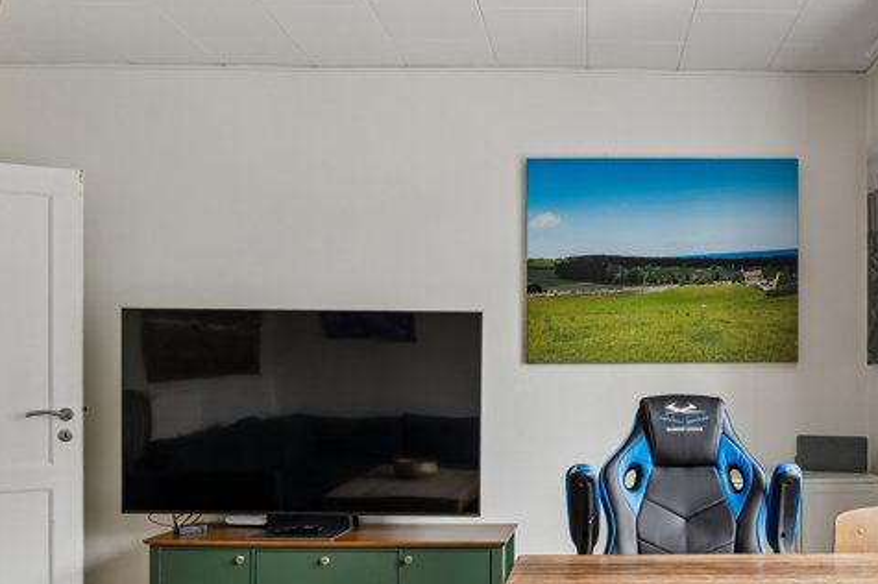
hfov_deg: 56.4
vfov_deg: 40.1
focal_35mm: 32
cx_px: 617
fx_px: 788
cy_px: 396
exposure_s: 1/50
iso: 250
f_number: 7.1
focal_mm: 12.8
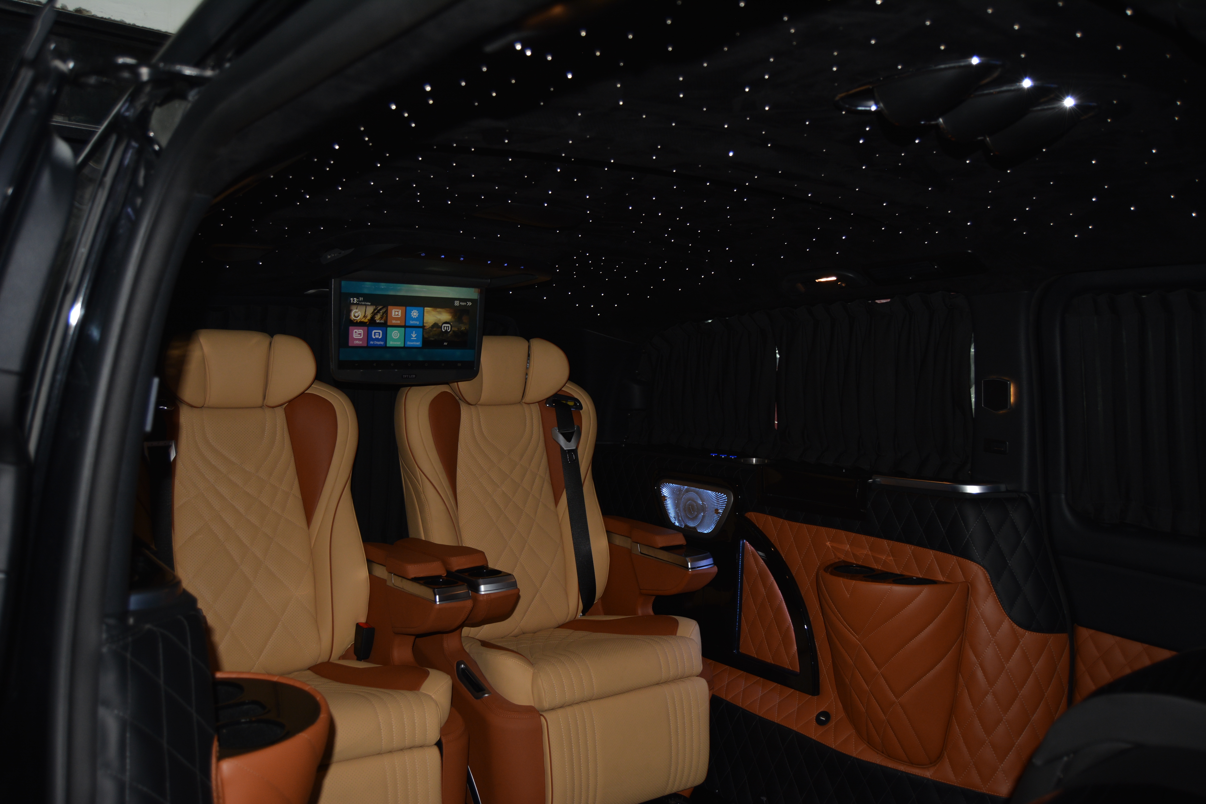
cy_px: 402
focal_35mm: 27
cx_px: 603
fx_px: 904
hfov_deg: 67.4
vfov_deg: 47.9
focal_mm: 18
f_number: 3.5
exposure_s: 1/60
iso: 200
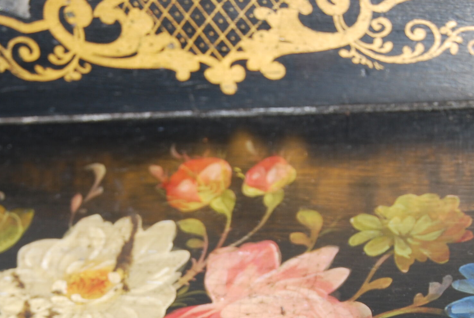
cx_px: 149
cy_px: 358
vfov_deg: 9.1
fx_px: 1965
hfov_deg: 13.7
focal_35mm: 149
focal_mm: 38
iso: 100
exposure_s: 1/200
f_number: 7.1
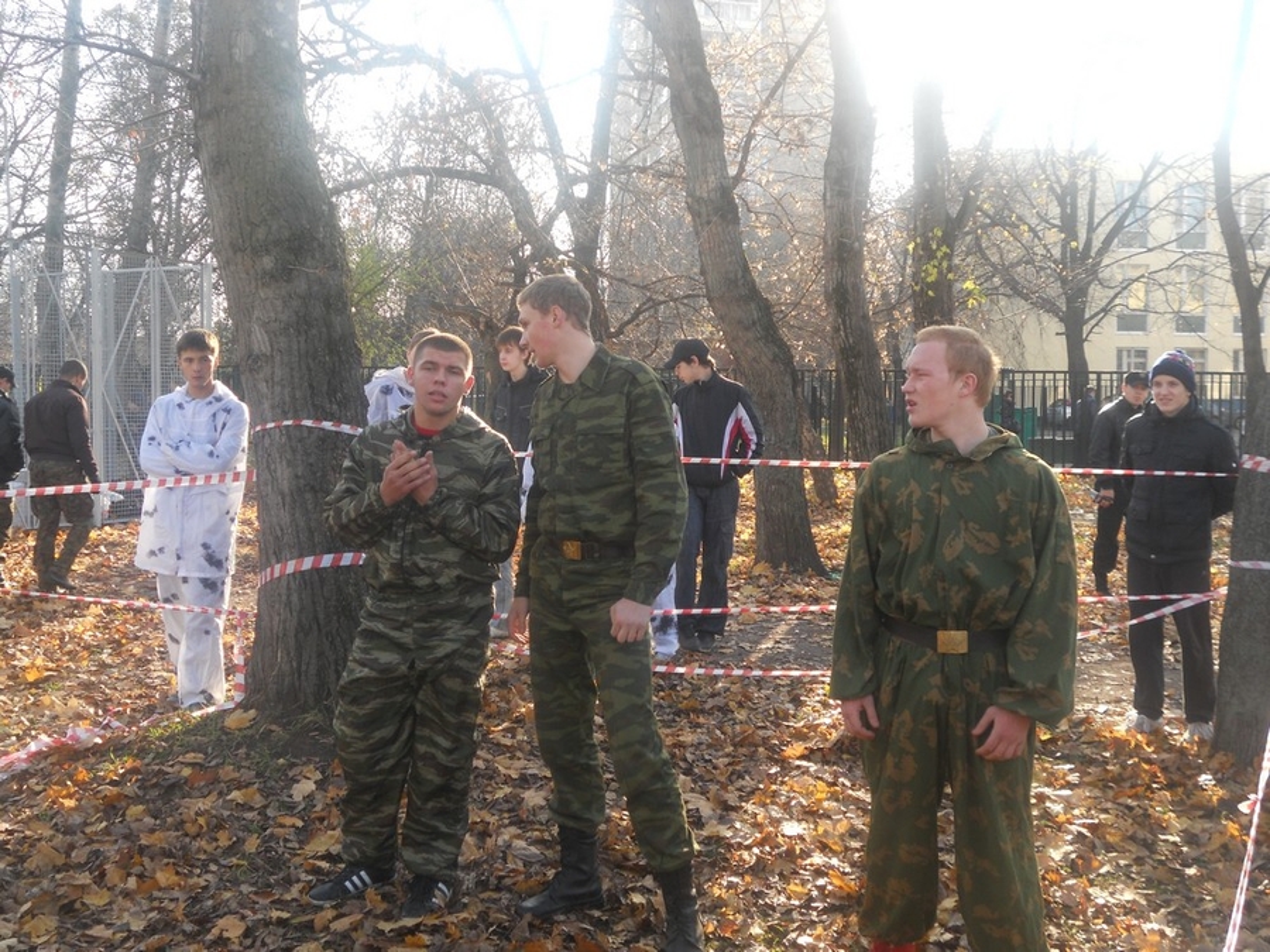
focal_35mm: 38
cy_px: 476
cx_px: 635
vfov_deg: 37.7
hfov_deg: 49.0
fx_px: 1394
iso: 80
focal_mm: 6.9
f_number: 3.9
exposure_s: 1/100
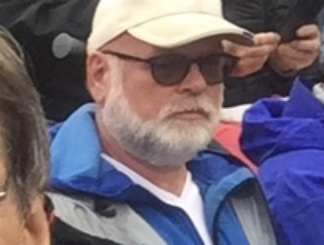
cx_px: -254
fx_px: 1463
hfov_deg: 11.7
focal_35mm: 156
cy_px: 322
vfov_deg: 9.4
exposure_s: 1/223
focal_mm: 2.65
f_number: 2.2
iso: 32
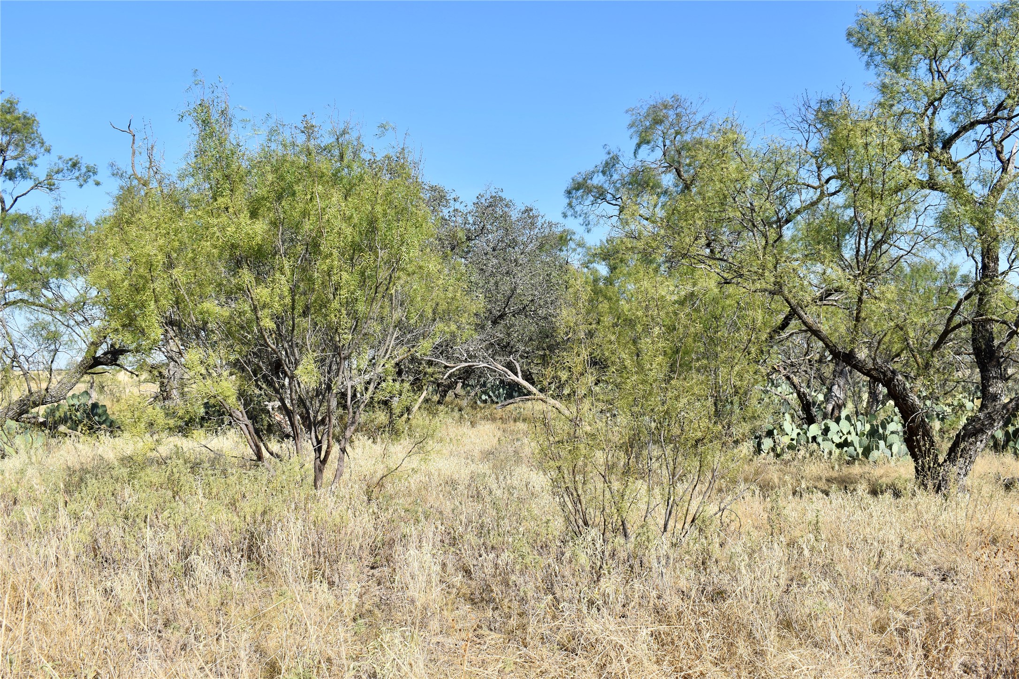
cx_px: 510
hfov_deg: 51.3
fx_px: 1061
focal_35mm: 38
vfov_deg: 35.5
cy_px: 340
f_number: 8
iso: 100
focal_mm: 25
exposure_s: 1/250
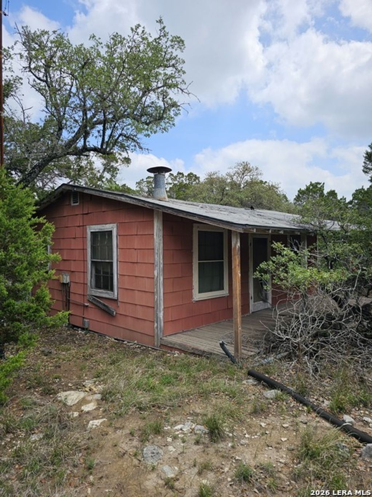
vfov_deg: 73.9
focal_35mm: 23
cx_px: 186
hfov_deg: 58.9
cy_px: 248
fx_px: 330
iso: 10
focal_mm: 6.3
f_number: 1.7
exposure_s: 1/694
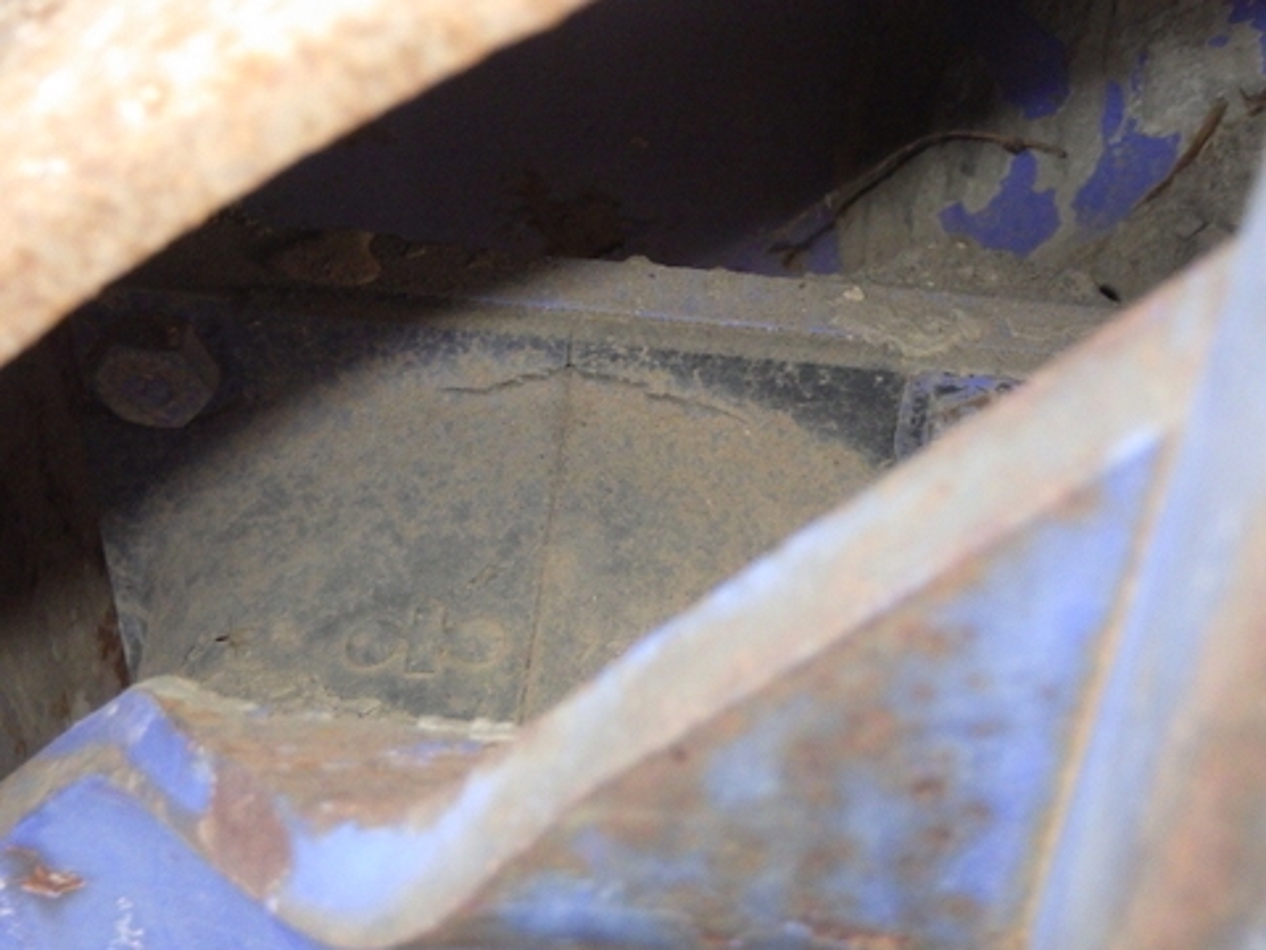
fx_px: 2268
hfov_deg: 31.2
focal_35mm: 62
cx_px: 633
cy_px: 475
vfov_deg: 23.7
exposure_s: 1/60
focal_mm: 11.1
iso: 1000
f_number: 4.6
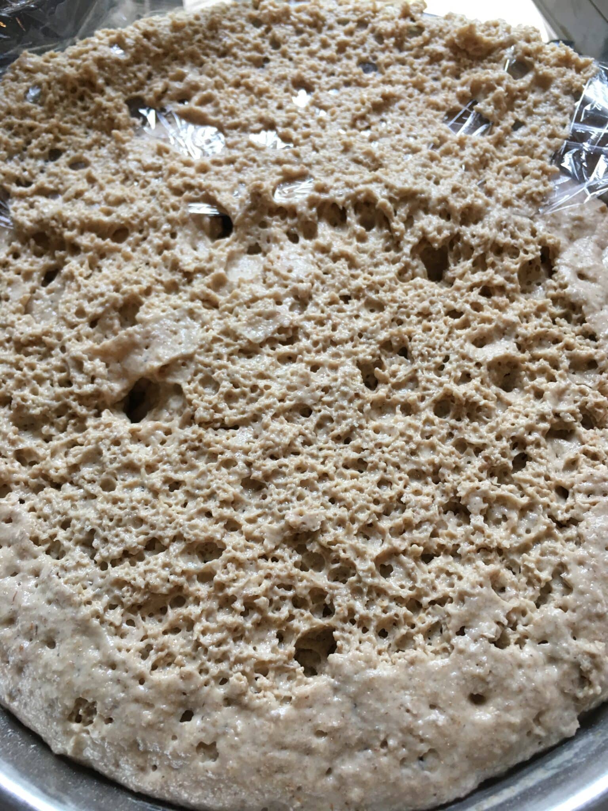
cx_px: 304
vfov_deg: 61.7
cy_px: 406
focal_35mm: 29
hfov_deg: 48.2
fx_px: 679
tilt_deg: -56.4
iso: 50
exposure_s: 1/33
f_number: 2.2
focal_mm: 4.15
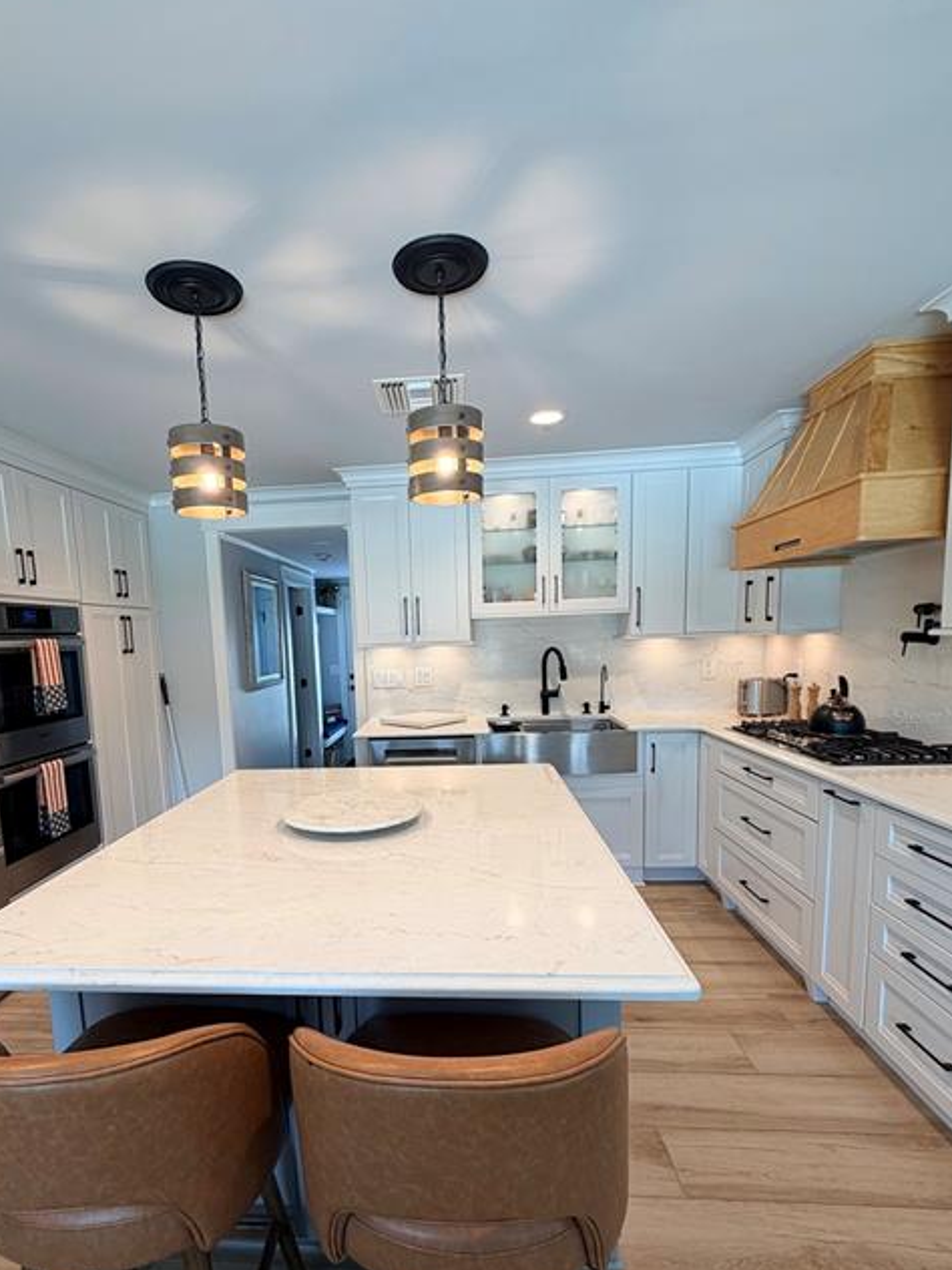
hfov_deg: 74.3
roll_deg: +2.1
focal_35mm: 17
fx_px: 623
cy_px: 715
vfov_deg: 90.6
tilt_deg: -7.3
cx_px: 406
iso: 80
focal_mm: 2.22
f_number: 2.2
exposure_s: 1/61
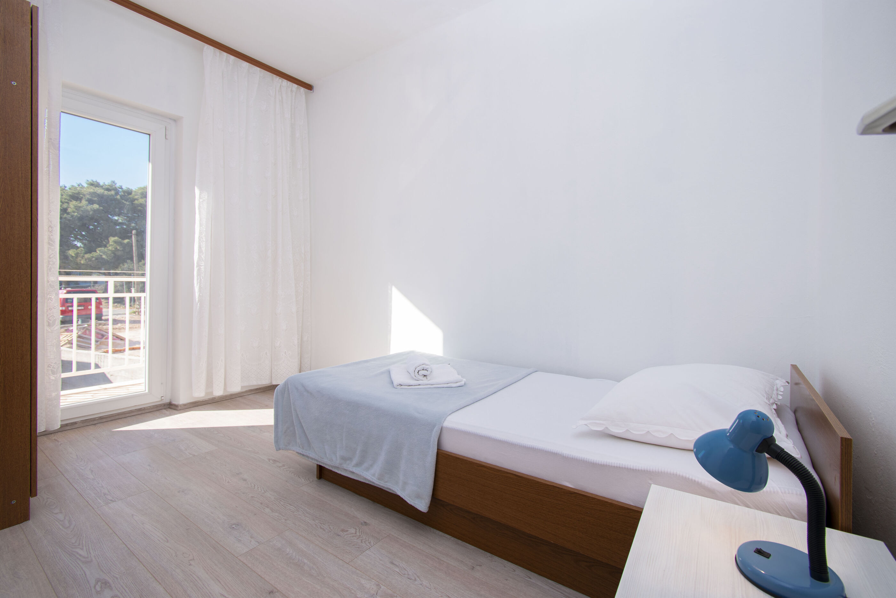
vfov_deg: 77.3
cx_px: 448
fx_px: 373
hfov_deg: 100.4
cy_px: 299
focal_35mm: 15
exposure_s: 1/100
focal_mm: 10
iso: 100
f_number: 5.6
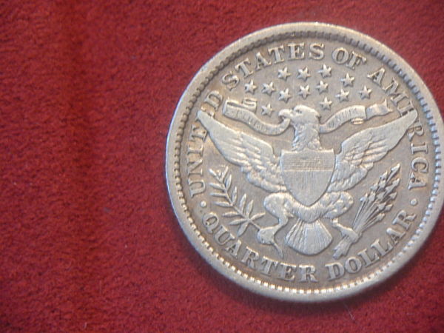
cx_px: 222
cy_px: 166
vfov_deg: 12.2
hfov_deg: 16.3
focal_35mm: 121
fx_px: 1552
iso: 400
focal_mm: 21.2
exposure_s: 1/24.2
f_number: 5.3
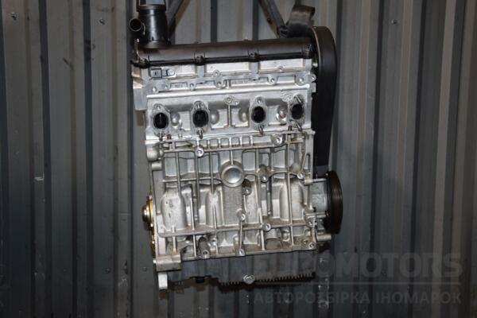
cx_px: 238
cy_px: 159
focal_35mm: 48
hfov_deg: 41.1
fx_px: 636
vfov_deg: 28.1
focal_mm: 32
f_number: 5
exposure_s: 1/60
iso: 800
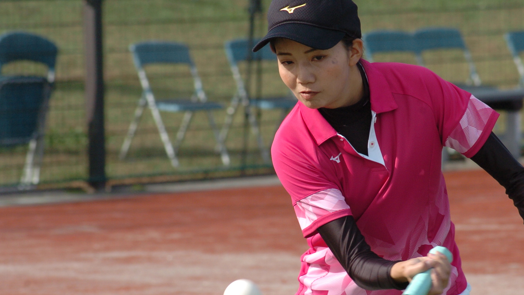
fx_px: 4766
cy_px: 174
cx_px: 301
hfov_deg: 6.3
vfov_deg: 3.5
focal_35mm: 343
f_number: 8
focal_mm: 180
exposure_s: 1/500
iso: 400
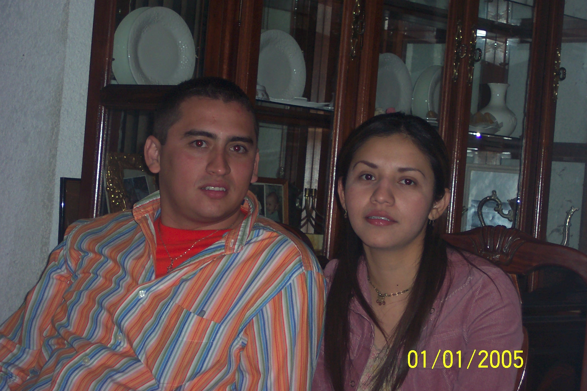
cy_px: 196
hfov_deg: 22.9
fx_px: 1451
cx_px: 294
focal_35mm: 89
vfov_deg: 15.4
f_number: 4
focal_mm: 18.7
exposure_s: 1/60
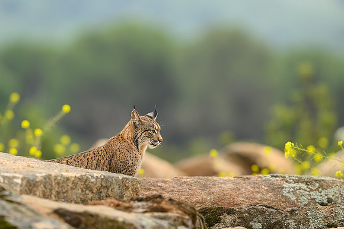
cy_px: 129
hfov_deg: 4.6
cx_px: 151
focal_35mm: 449
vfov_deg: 3.1
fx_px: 4291
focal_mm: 400
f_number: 4
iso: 800
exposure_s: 1/2000
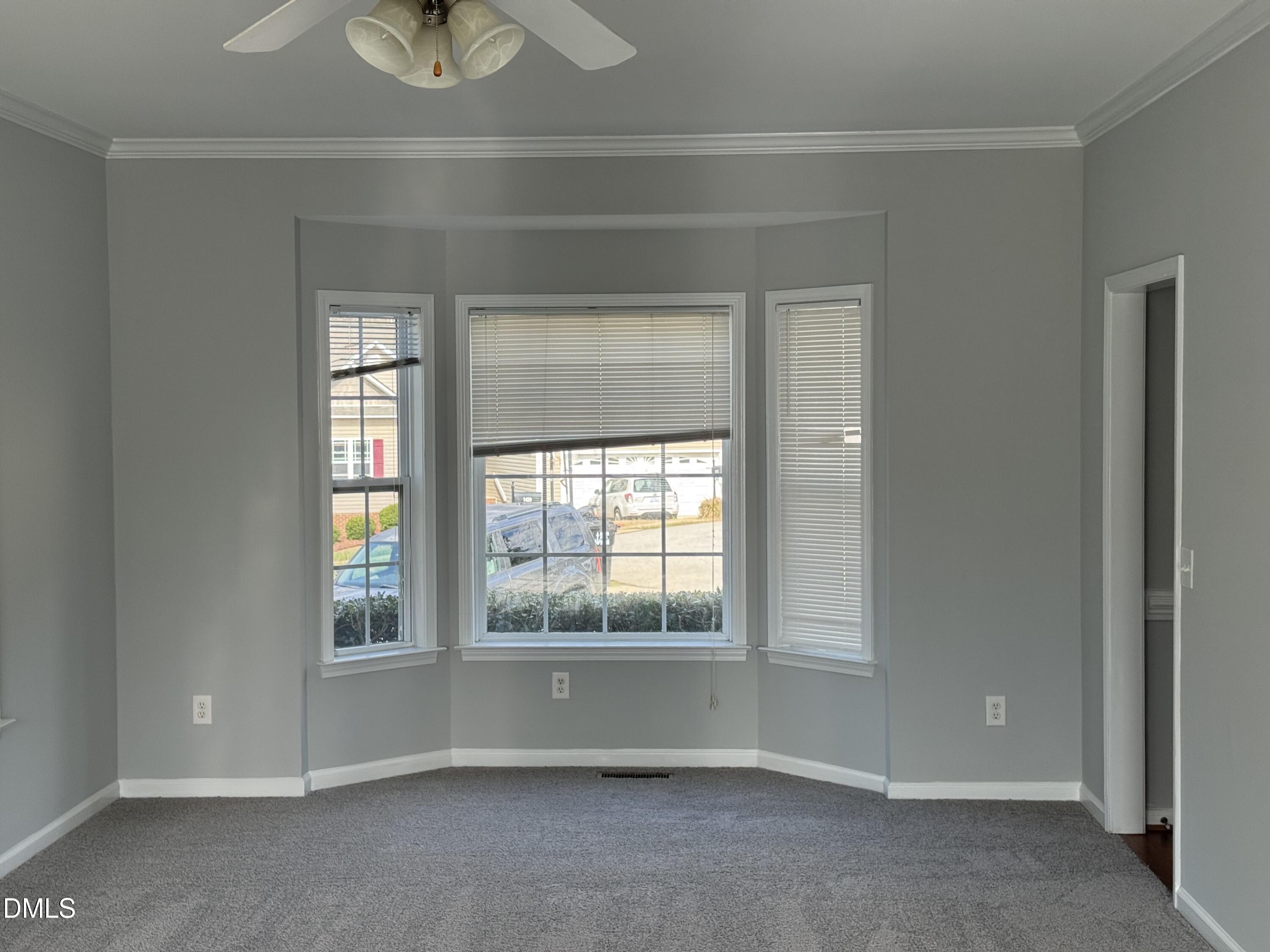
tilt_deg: -2.4
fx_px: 1761
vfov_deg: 30.3
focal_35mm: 48
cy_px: 476
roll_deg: +0.7
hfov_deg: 39.7
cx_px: 635
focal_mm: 6.76
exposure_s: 1/329
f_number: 1.78
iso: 64
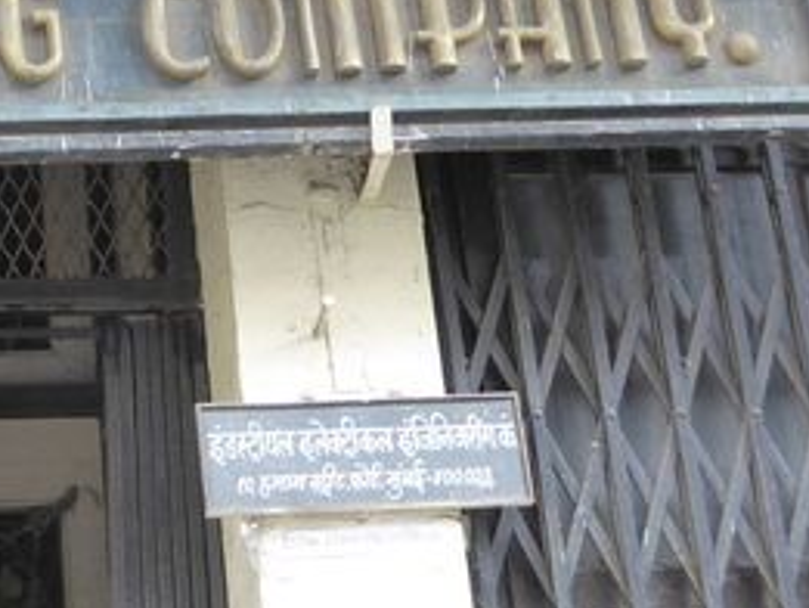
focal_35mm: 98
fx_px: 2291
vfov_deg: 14.9
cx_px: -102
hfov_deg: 19.1
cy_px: 19
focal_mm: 5.4
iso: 250
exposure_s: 1/60
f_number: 3.5
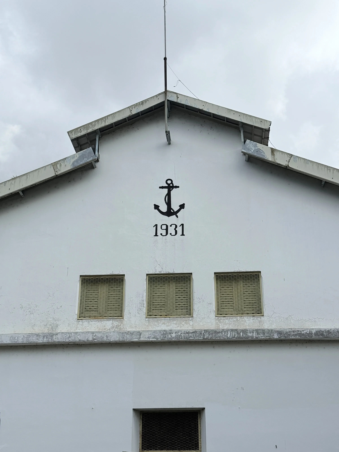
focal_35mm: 48
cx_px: 170
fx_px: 627
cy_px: 226
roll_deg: -0.8
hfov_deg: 30.3
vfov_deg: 39.7
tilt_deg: +23.1
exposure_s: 1/6536
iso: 80
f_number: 1.78
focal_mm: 6.76
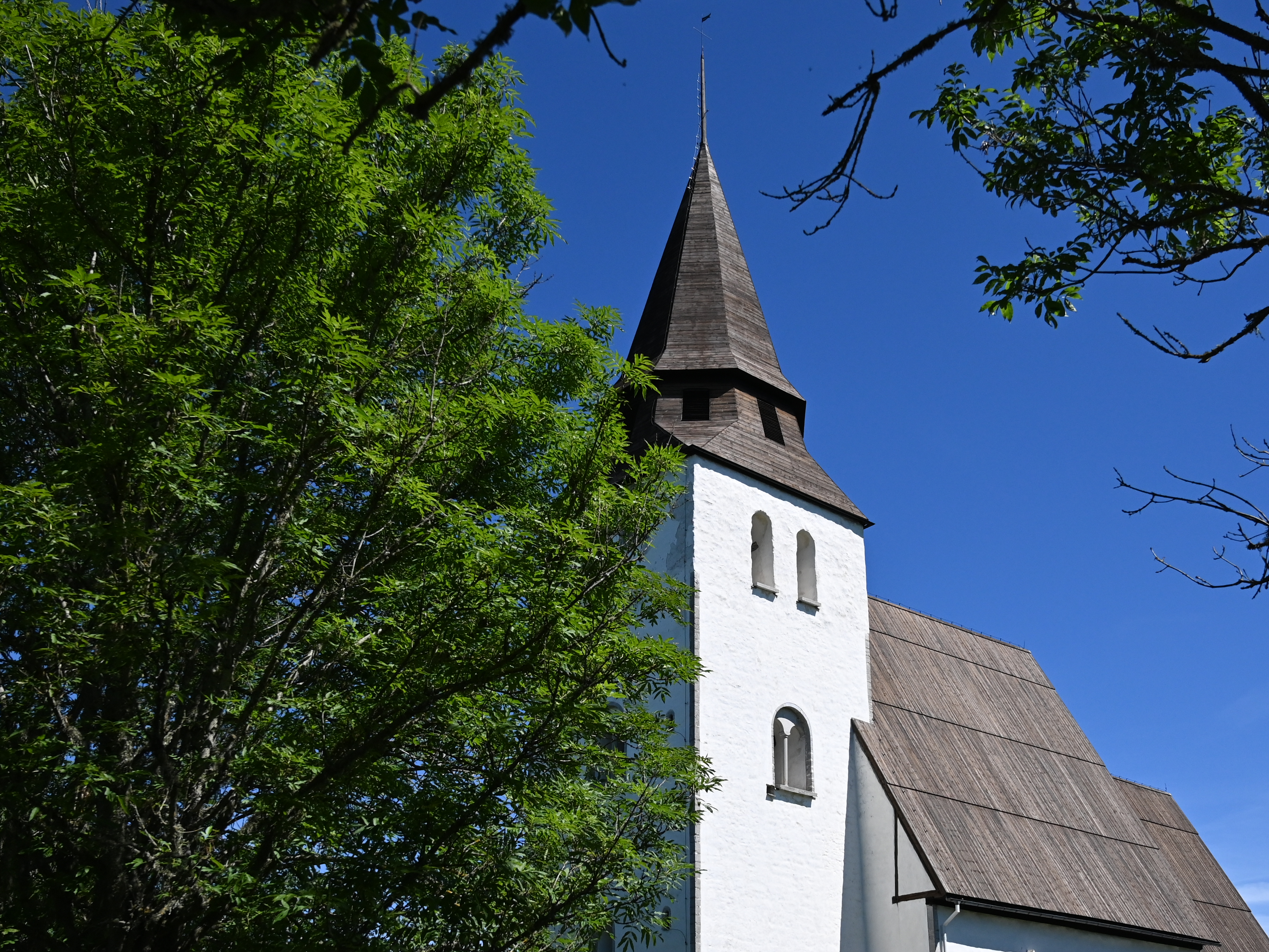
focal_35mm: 39
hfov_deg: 47.7
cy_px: 626
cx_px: 715
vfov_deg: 36.5
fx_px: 1430
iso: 800
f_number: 4.5
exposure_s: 1/8000
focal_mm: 24
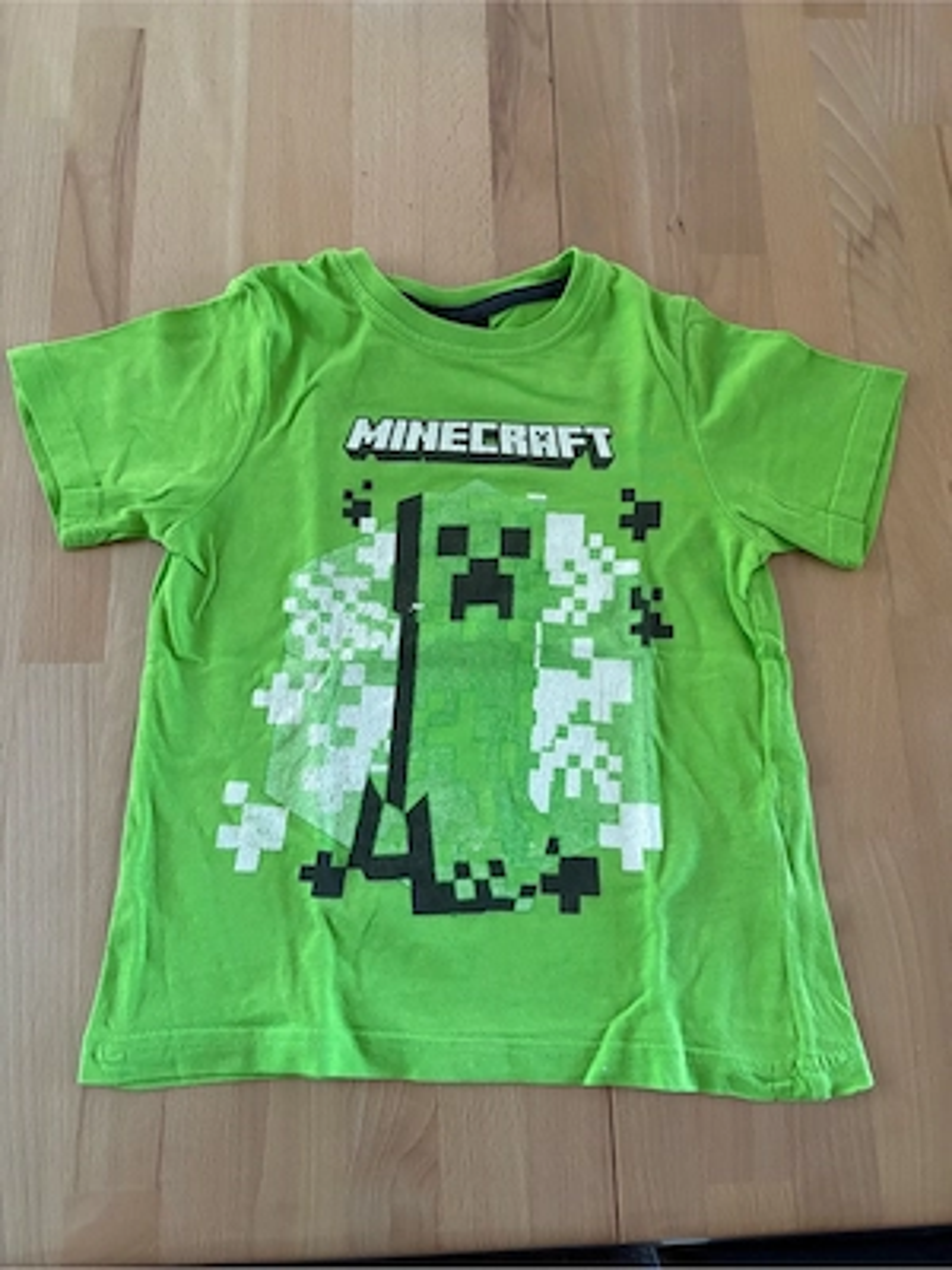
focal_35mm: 26
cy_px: 635
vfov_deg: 67.3
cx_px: 476
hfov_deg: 53.1
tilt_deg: -73.7
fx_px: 953
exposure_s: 1/60
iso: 320
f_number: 1.6
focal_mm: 5.96
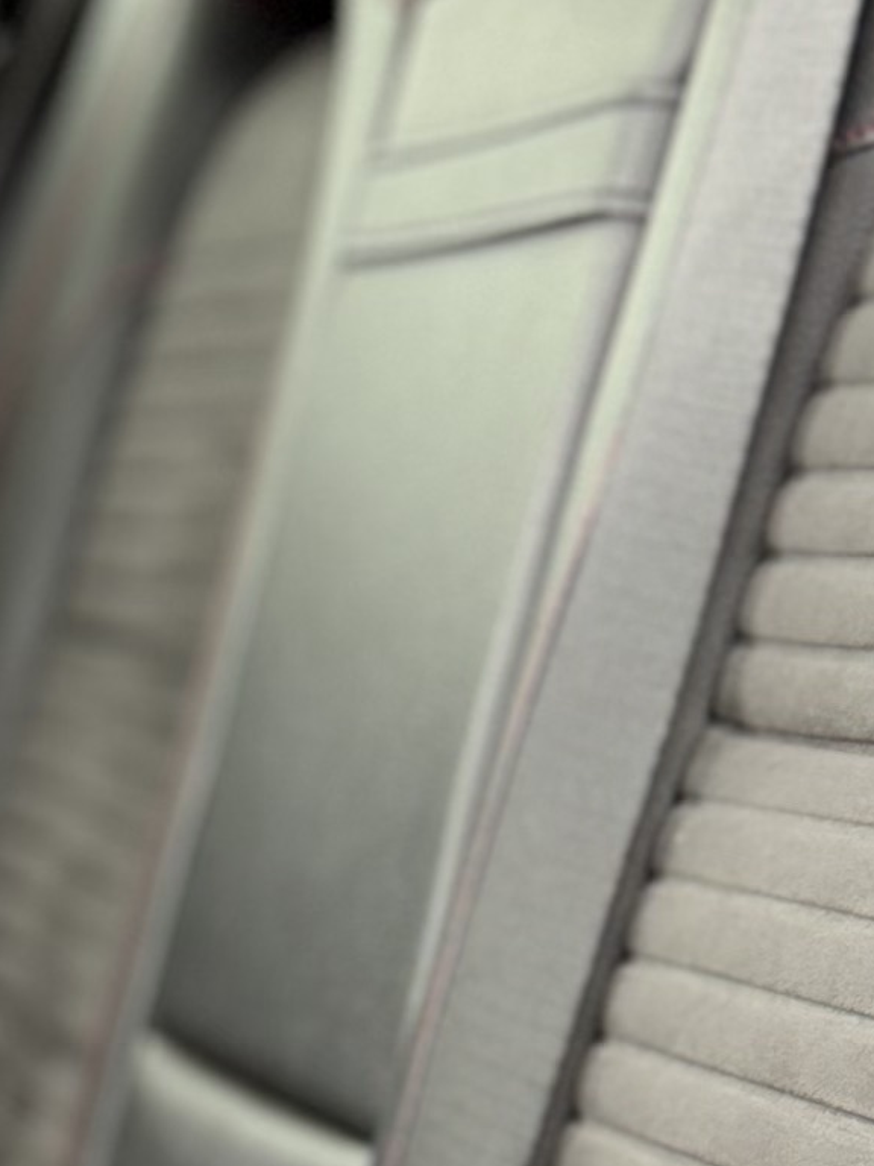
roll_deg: +4.2
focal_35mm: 126
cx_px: 33
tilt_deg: -8.3
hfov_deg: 11.7
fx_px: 4242
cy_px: 994
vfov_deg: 15.5
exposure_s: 1/216
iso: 160
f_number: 1.78
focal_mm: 6.76
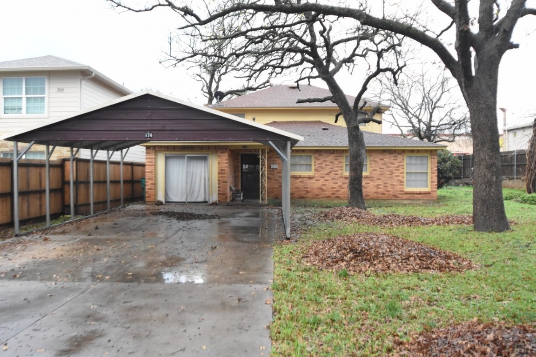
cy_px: 178
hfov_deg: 59.5
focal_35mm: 32
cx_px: 268
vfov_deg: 41.7
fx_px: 469
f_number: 4.5
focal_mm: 21
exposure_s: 1/800
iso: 3200
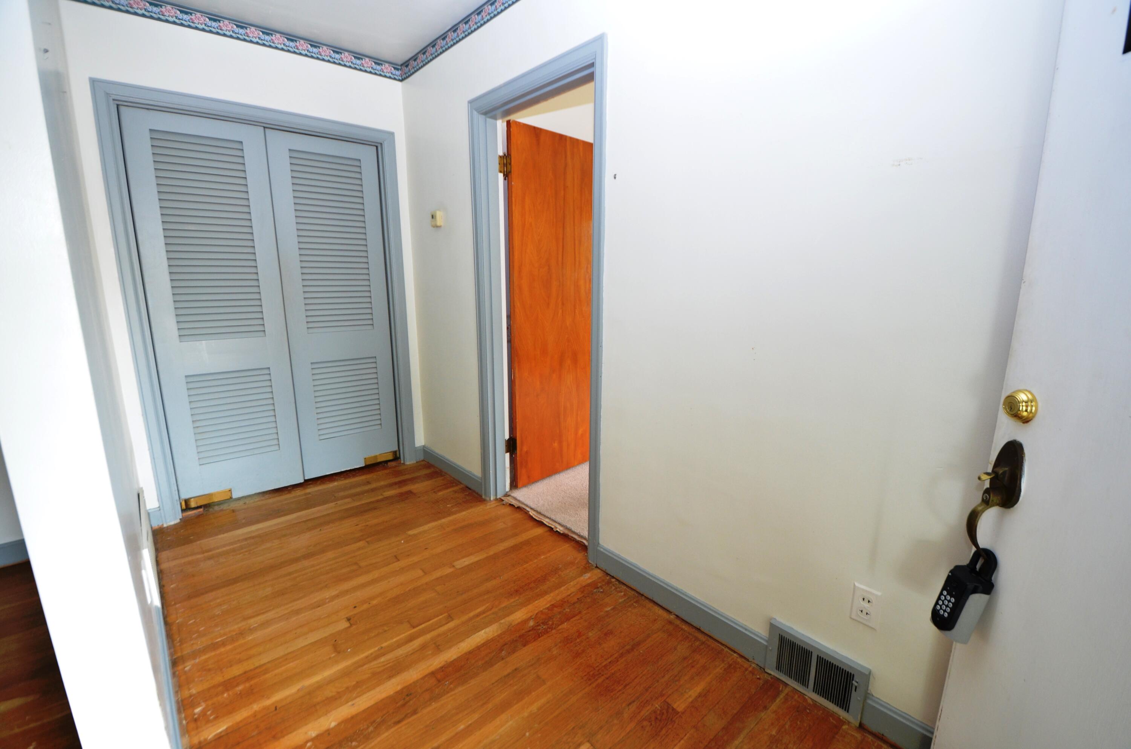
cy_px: 374
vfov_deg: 77.1
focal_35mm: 15
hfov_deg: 100.5
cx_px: 566
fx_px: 470
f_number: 4
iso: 800
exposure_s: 1/60
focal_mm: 10
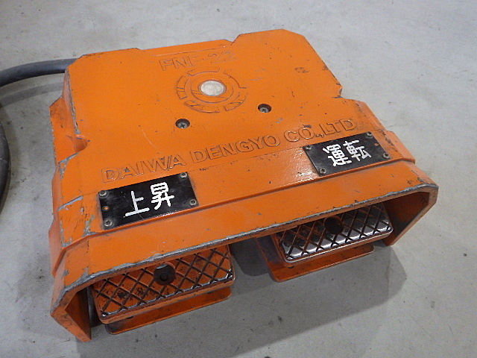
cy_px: 179
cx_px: 238
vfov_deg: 49.7
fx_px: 386
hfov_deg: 63.4
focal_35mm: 28
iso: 640
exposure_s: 1/45
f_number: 3.5
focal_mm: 5
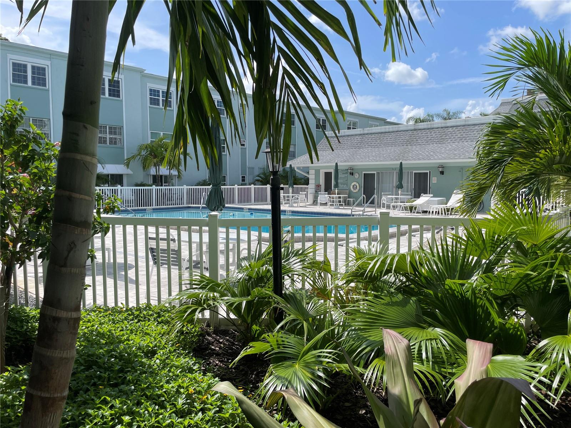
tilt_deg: -4.4
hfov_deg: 67.3
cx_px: 286
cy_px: 214
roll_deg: +0.7
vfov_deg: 53.1
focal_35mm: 26
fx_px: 429
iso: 32
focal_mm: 4.2
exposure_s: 1/3509
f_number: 1.6
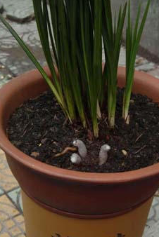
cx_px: 84
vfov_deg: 30.6
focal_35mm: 66
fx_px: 434
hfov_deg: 20.8
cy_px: 141
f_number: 8
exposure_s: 1/60
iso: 160
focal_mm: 33
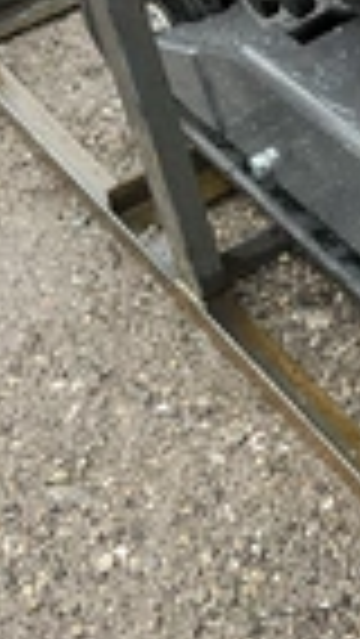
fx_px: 1509
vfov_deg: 23.9
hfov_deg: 12.7
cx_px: 576
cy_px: 279
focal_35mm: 89
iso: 64
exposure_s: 1/122
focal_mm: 3
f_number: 1.8
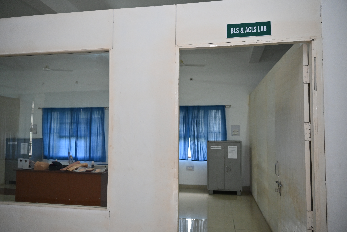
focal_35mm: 27
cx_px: 174
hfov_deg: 67.4
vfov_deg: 47.9
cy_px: 116
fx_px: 260
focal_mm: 18
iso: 900
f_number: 3.5
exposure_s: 1/125
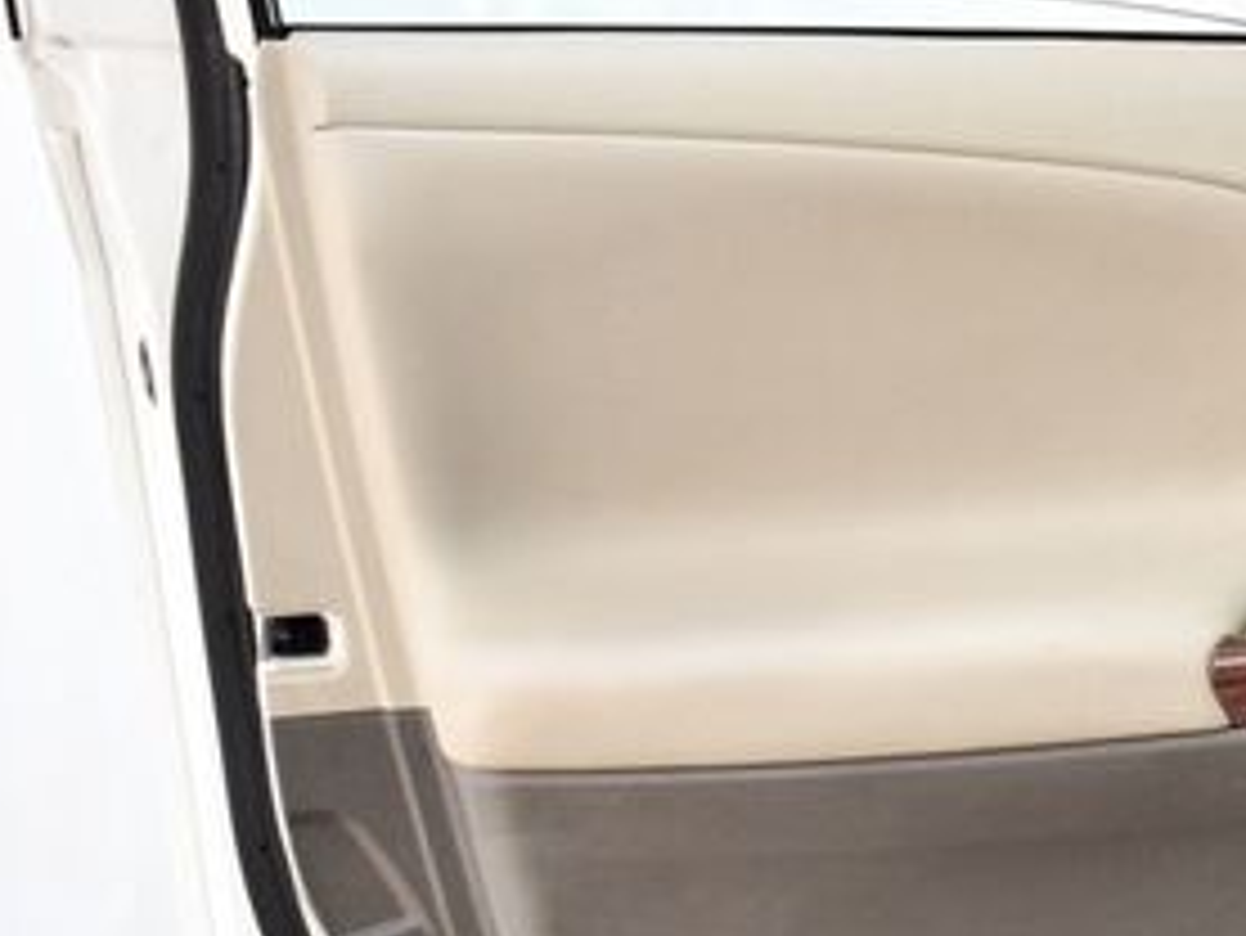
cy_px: 765
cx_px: 1250
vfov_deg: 18.3
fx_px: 2881
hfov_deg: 23.4
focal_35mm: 80
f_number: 3.5
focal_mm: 18
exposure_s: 1/125
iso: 1100
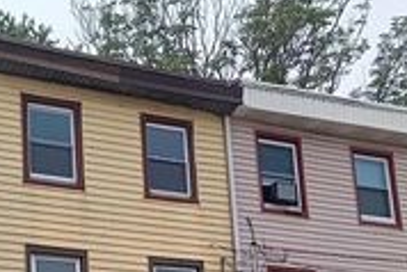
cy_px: 335
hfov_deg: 26.0
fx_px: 860
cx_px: 69
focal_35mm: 76
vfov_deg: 17.1
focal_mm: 3.98
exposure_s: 1/1075
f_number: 1.8
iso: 25
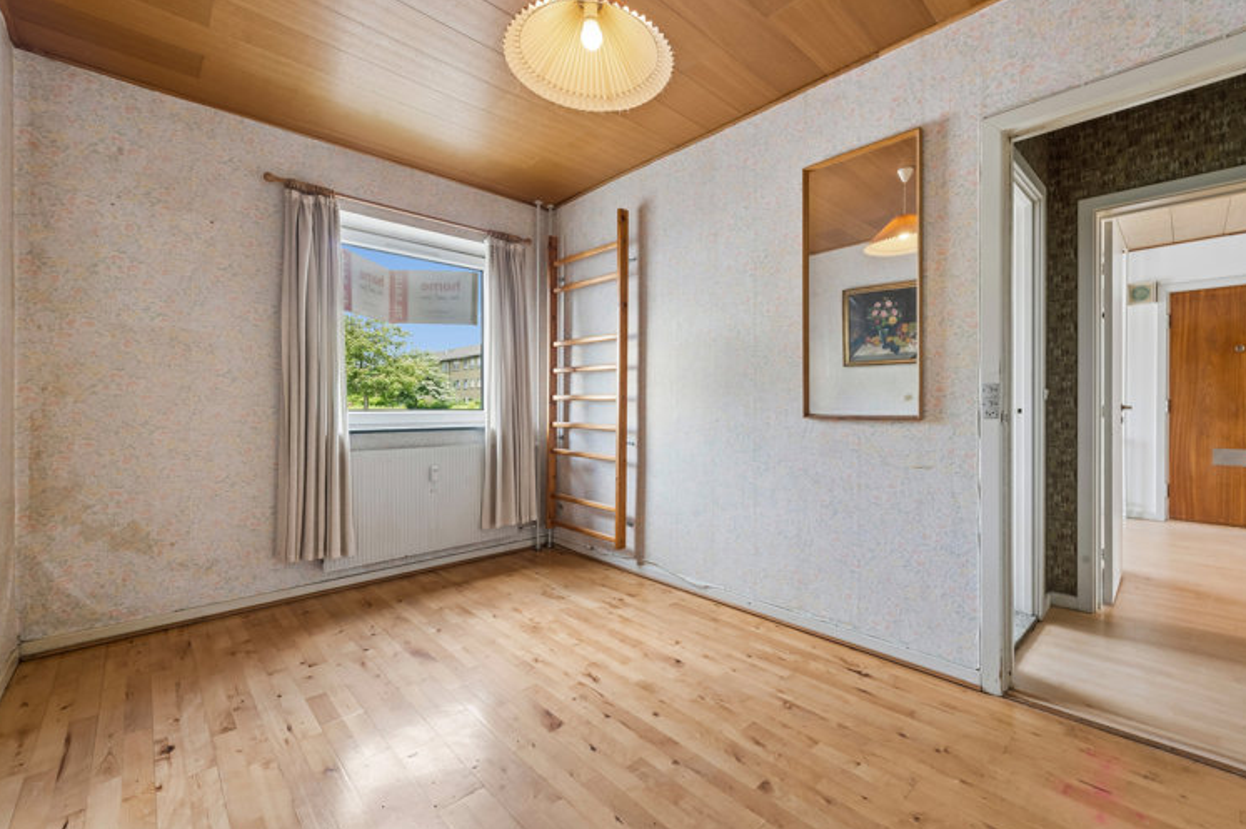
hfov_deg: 100.3
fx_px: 519
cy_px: 413
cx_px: 656
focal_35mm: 15
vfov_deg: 77.2
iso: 200
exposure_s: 1/5
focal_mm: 14
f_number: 10
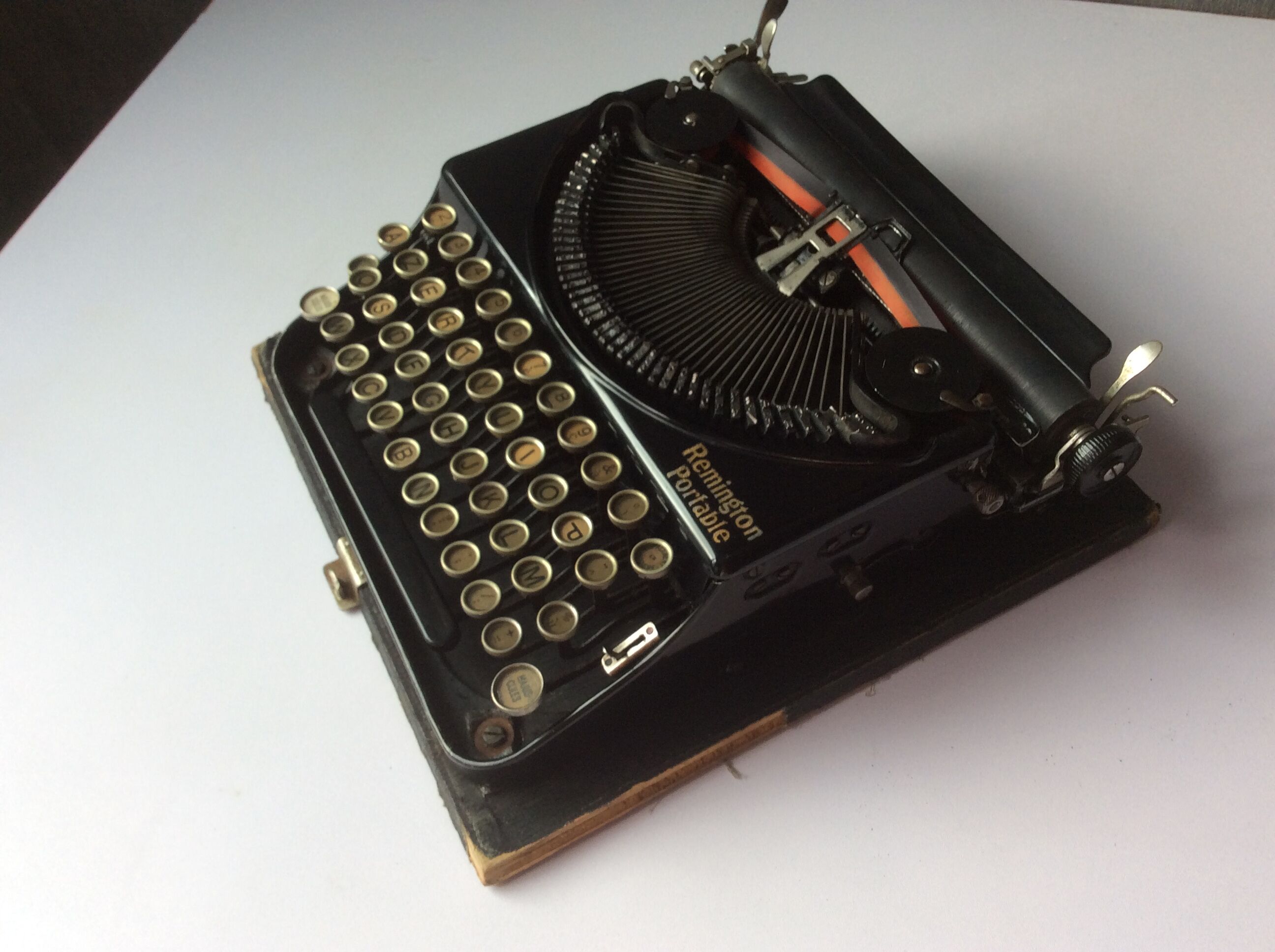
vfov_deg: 44.1
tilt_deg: -53.3
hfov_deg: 56.9
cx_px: 638
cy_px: 476
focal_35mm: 32
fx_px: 1177
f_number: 2.4
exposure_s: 1/100
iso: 40
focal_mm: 3.3
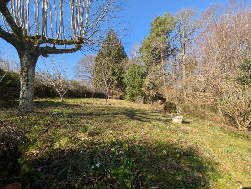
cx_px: 126
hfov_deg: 110.5
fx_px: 87
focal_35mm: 12
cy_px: 94
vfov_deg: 94.6
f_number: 1.7
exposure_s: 1/1272
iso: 55
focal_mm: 2.02
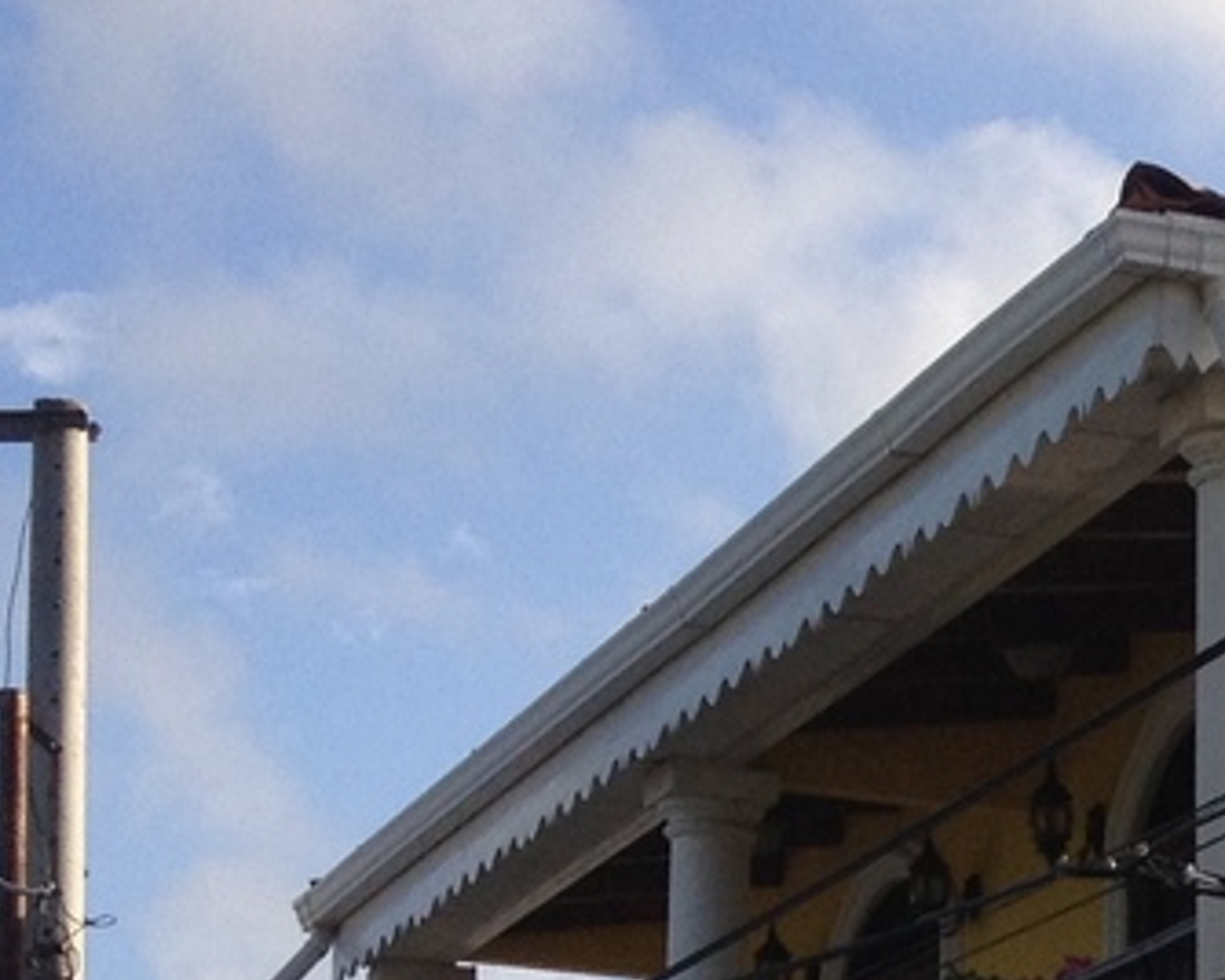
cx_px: 2340
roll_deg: +0.3
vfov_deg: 9.2
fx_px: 5910
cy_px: 1510
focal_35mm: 163
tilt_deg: +2.1
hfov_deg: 10.9
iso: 50
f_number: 2.4
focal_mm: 4.28
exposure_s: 1/1175
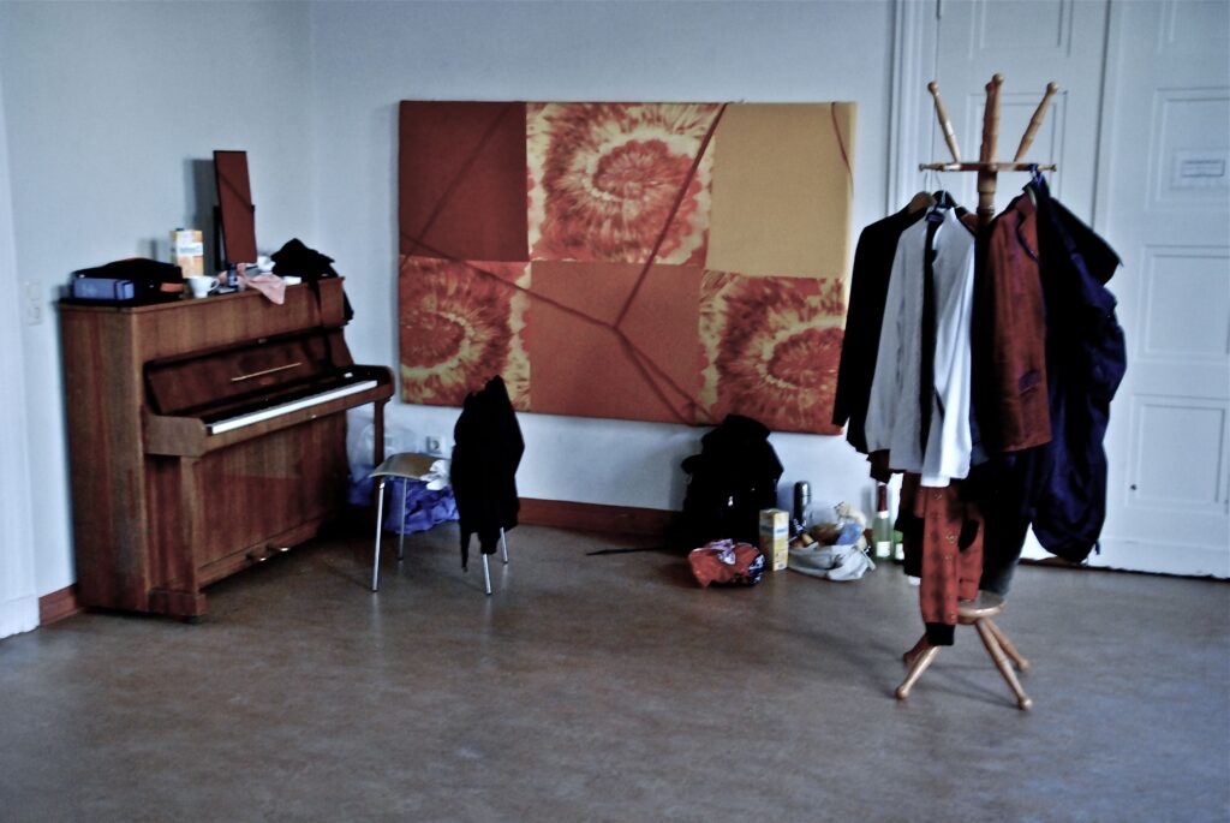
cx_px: 615
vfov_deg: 29.0
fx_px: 1590
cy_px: 412
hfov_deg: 42.3
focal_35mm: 46
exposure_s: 1/5
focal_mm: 31
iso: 1600
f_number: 4.5
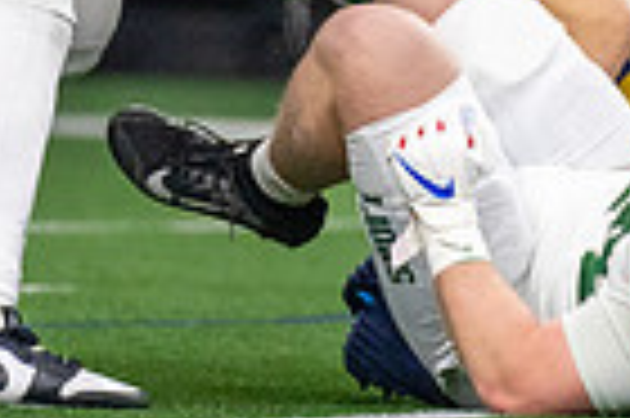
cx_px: 271
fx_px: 23370
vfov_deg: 1.0
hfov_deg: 1.5
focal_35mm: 1337
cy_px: -324
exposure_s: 1/1250
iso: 2000
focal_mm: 200
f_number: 2.8
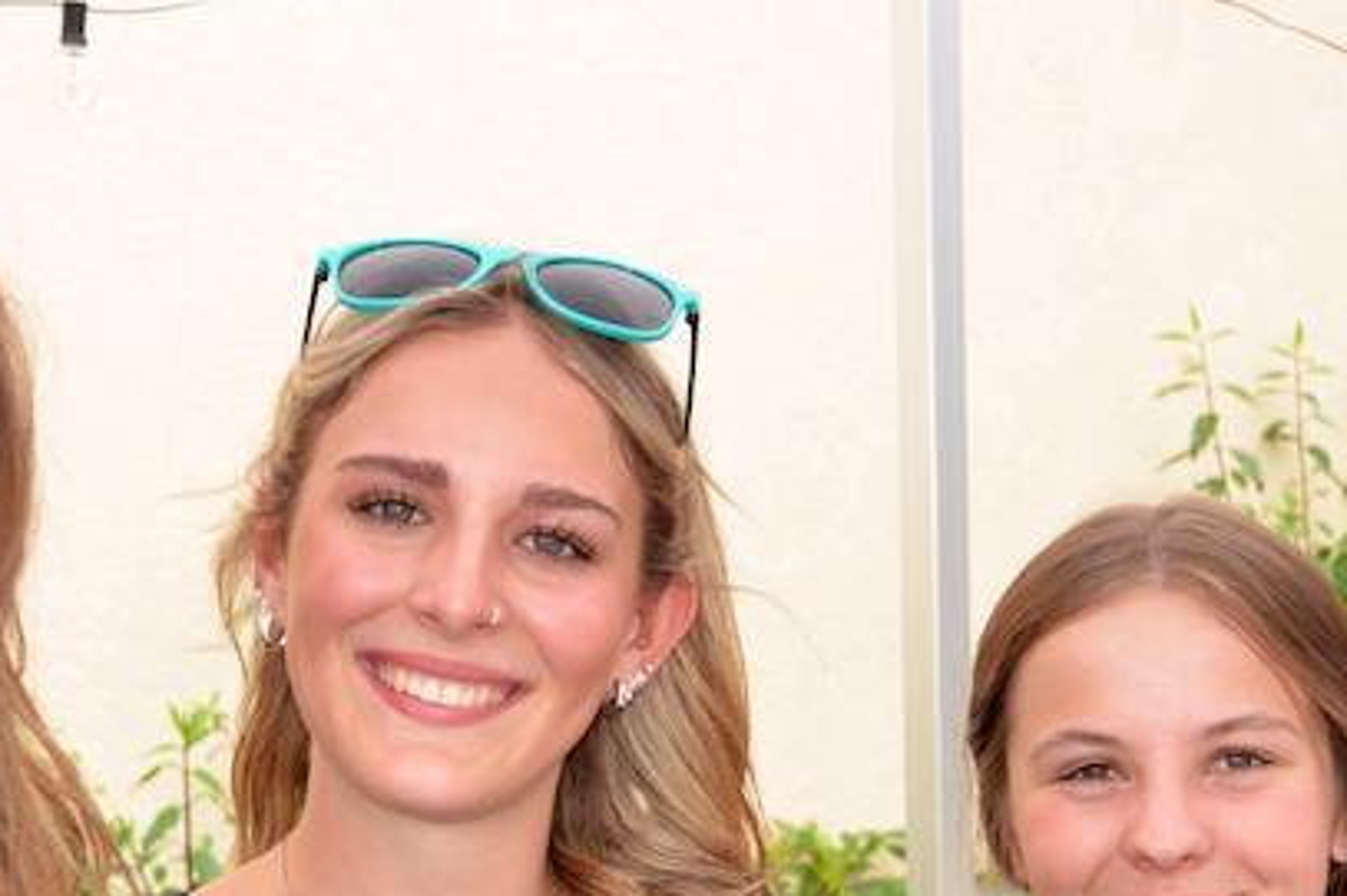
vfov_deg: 13.1
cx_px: 725
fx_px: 3852
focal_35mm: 103
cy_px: 856
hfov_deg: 19.8
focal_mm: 28
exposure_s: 1/200
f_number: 4.2
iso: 200
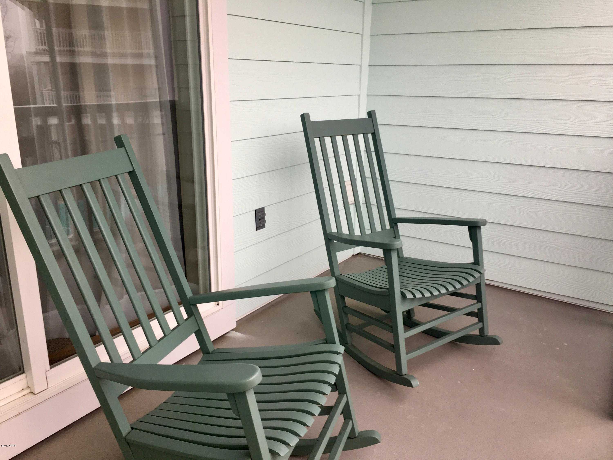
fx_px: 514
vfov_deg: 48.2
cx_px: 306
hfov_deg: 61.7
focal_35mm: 29
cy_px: 230
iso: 32
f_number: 2.2
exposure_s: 1/60
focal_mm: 4.15
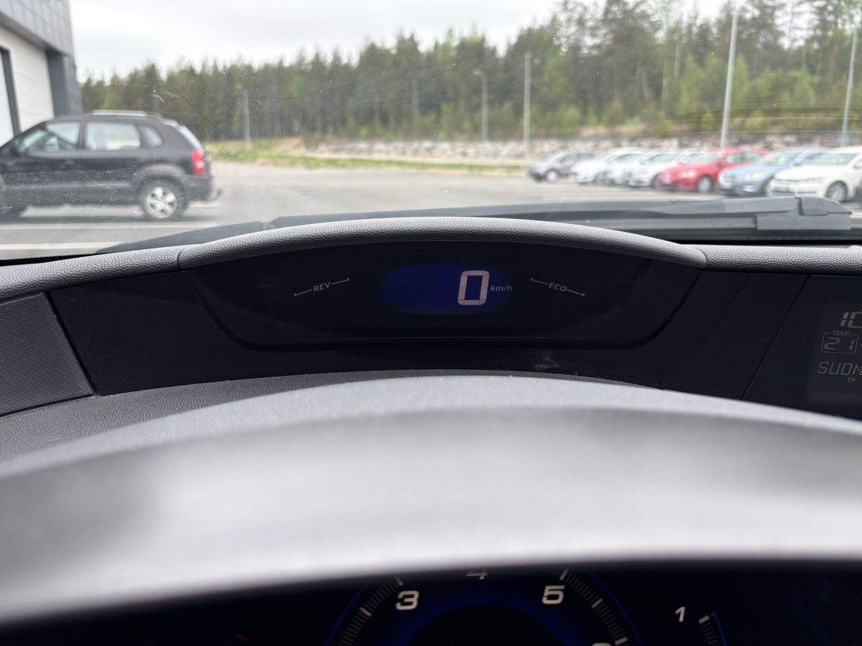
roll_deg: +0.5
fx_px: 647
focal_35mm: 26
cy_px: 323
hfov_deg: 67.3
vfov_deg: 53.1
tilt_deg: -14.4
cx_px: 431
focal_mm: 5.96
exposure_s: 1/297
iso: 50
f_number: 1.6
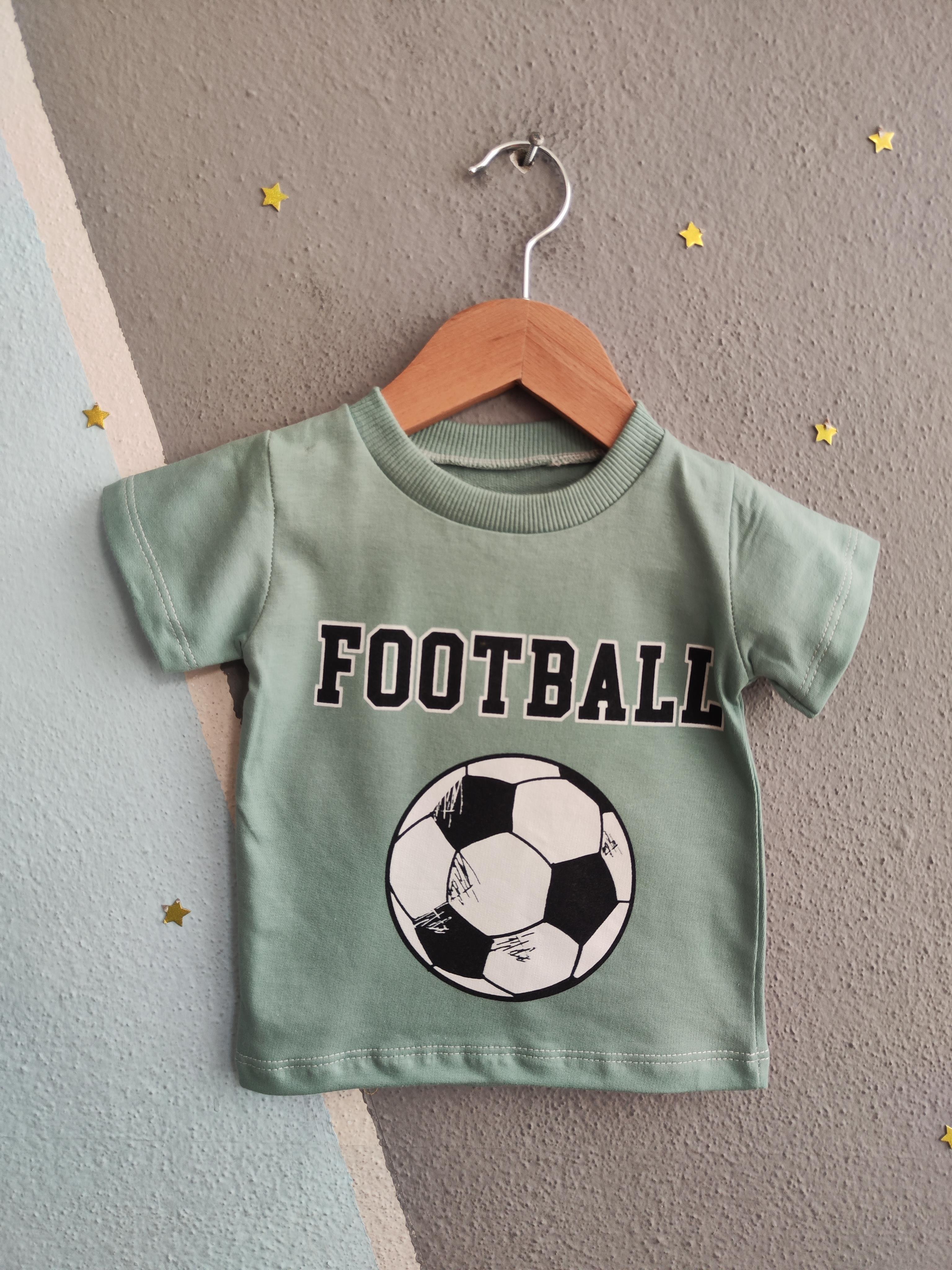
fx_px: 880
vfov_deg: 71.6
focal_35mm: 24
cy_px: 635
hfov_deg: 56.8
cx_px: 476
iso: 400
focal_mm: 5.59
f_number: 1.88
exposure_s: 1/85.3
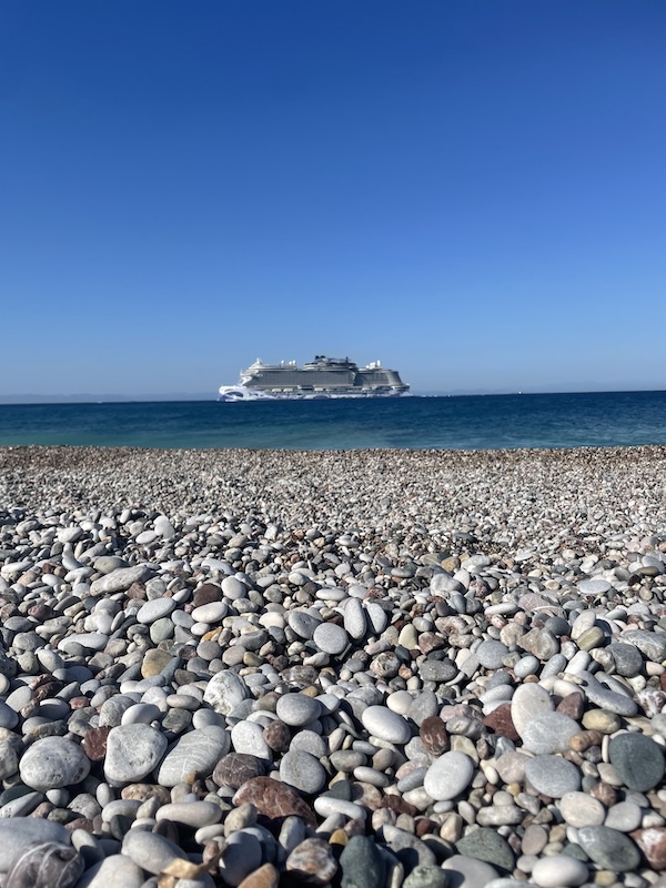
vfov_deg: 67.3
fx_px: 667
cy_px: 444
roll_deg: +0.9
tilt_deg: -4.6
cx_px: 333
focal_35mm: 26
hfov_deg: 53.1
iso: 32
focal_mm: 4.2
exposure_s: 1/6135
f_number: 1.6
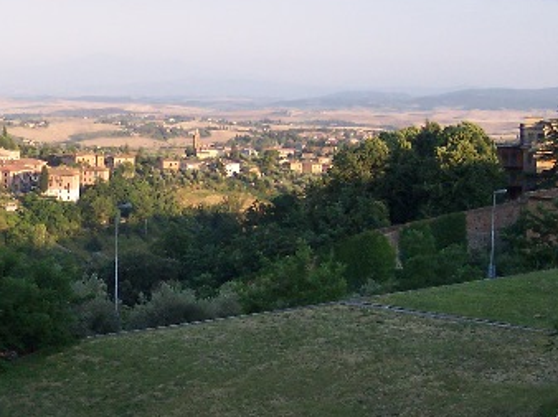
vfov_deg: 16.4
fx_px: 1450
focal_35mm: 90
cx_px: 121
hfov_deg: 21.5
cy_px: 153
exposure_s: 1/500
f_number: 2.8
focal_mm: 8
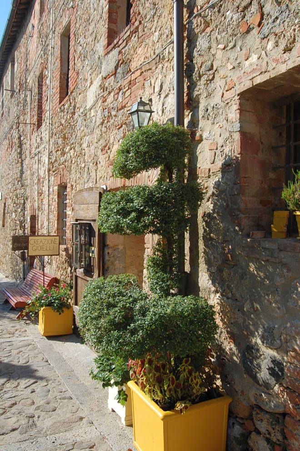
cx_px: 150
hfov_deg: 47.9
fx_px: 338
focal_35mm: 27
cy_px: 226
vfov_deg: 67.4
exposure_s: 1/250
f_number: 10
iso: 320
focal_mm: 18
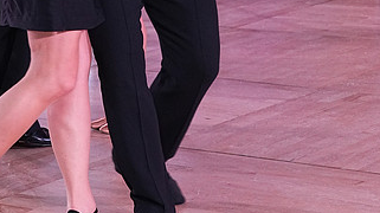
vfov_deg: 7.4
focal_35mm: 161
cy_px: -63
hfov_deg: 13.4
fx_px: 1621
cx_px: 165
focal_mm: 57
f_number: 6.3
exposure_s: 1/320
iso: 2500
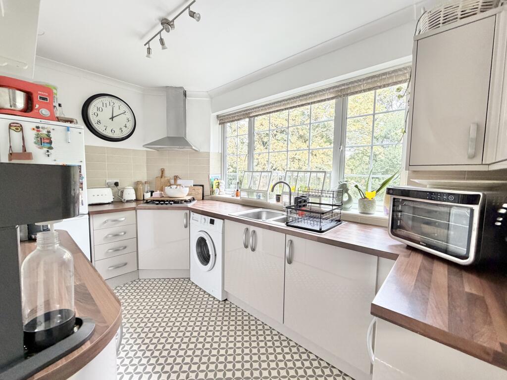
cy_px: 190
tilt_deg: -5.4
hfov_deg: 102.1
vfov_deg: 85.7
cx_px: 254
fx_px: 205
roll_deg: +1.1
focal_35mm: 14
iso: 320
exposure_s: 1/112
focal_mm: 2.22
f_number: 2.2
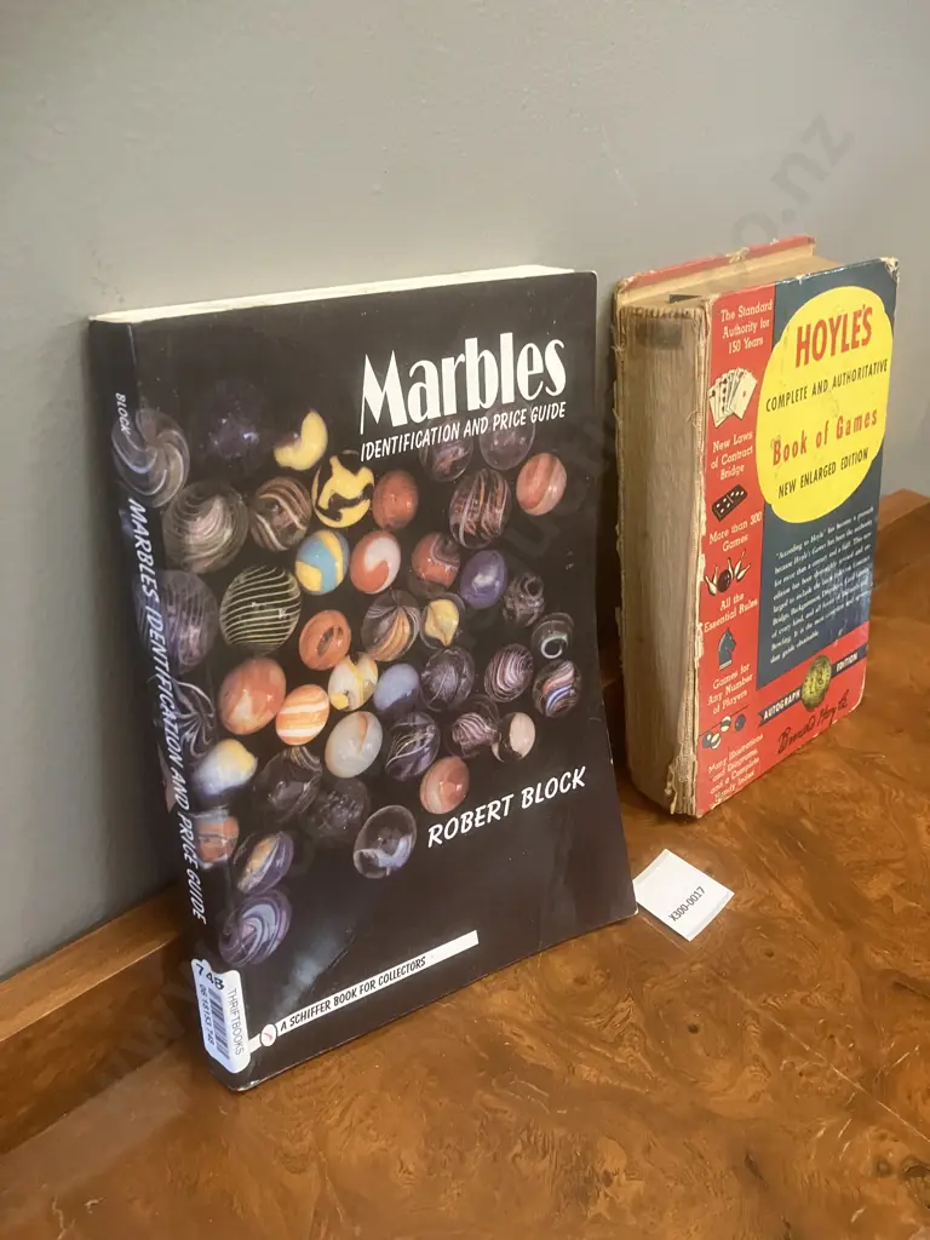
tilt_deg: -30.9
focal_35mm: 28
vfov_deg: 63.4
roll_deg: -4.8
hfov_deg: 49.7
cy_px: 620
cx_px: 465
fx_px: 1003
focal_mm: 3.99
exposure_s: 1/50
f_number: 1.8
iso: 320
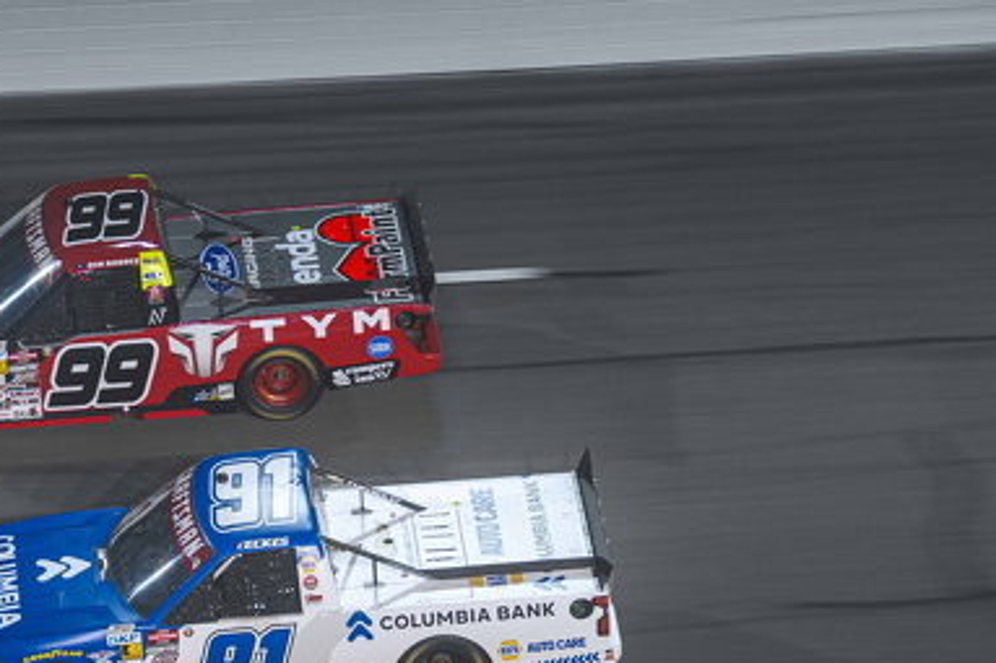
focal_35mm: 211
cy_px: 452
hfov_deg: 9.8
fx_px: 5835
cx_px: 408
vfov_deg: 6.5
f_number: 2.8
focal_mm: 102
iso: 320
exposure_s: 1/80
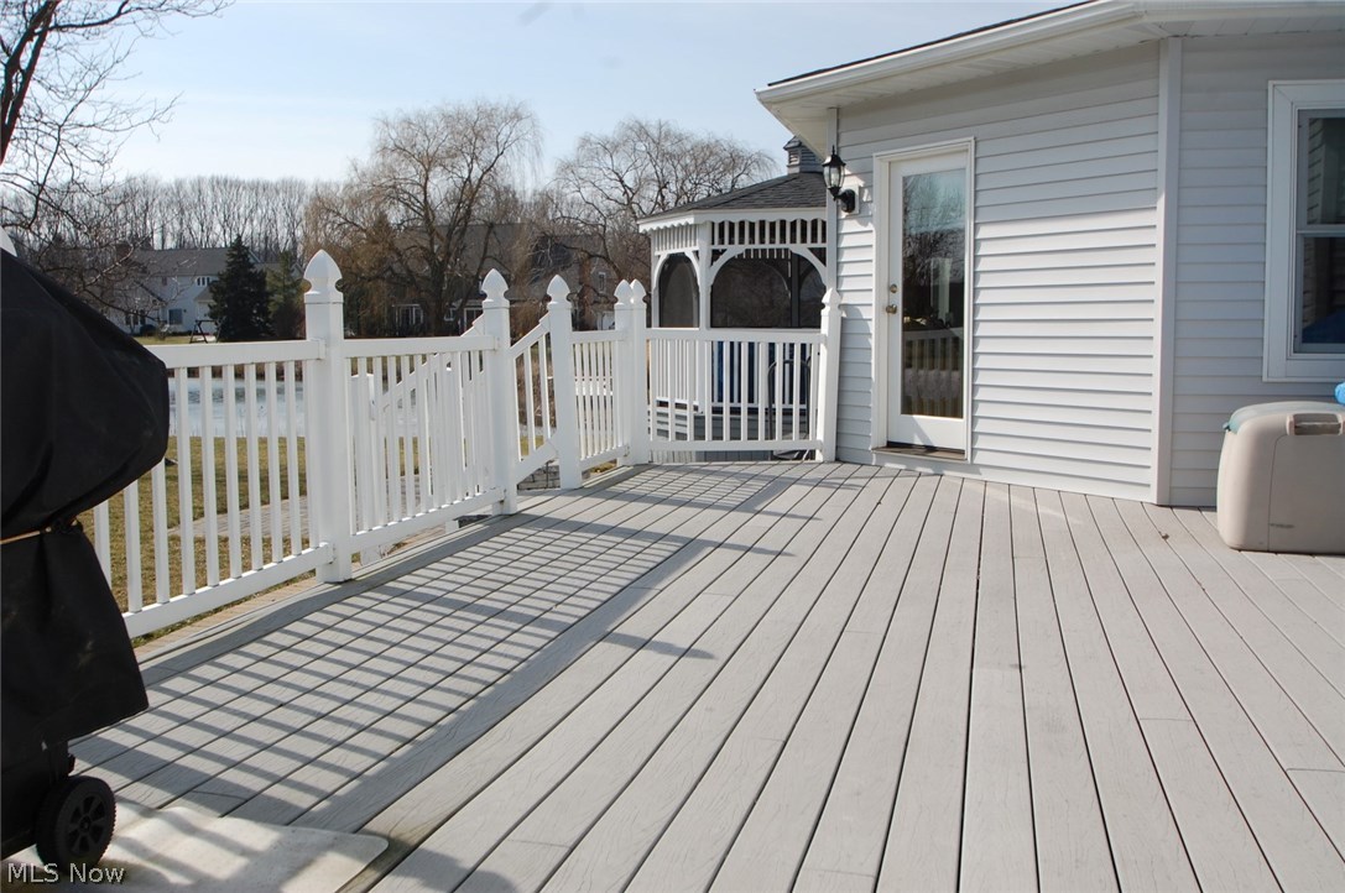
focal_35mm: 36
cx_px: 672
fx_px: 1343
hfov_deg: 53.2
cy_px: 446
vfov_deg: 36.8
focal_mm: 24
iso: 200
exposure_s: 1/400
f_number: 10
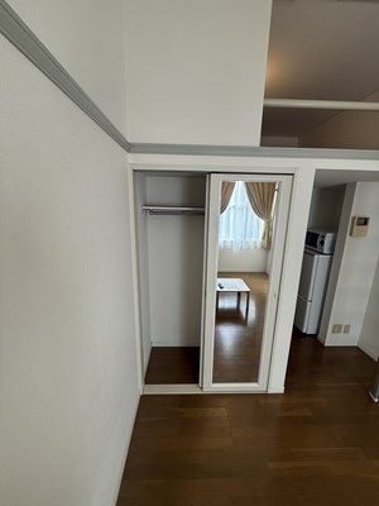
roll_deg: -1.5
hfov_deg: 85.7
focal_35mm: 14
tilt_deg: -12.0
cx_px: 190
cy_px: 253
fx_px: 204
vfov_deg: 102.1
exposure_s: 1/132
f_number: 2.2
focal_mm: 2.22
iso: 64
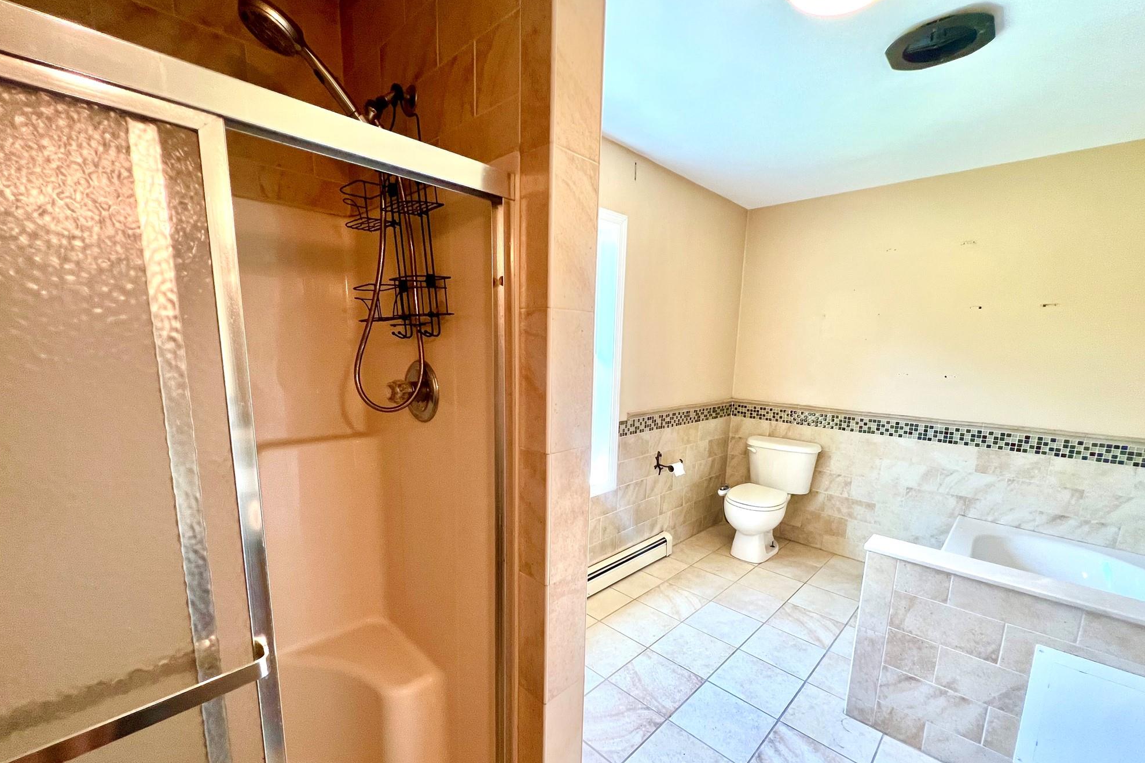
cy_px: 433
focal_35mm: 14
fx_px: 445
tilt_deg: -10.8
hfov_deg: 104.2
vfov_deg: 80.8
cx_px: 575
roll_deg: -0.9
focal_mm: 1.57
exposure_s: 1/60
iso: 125
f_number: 1.8
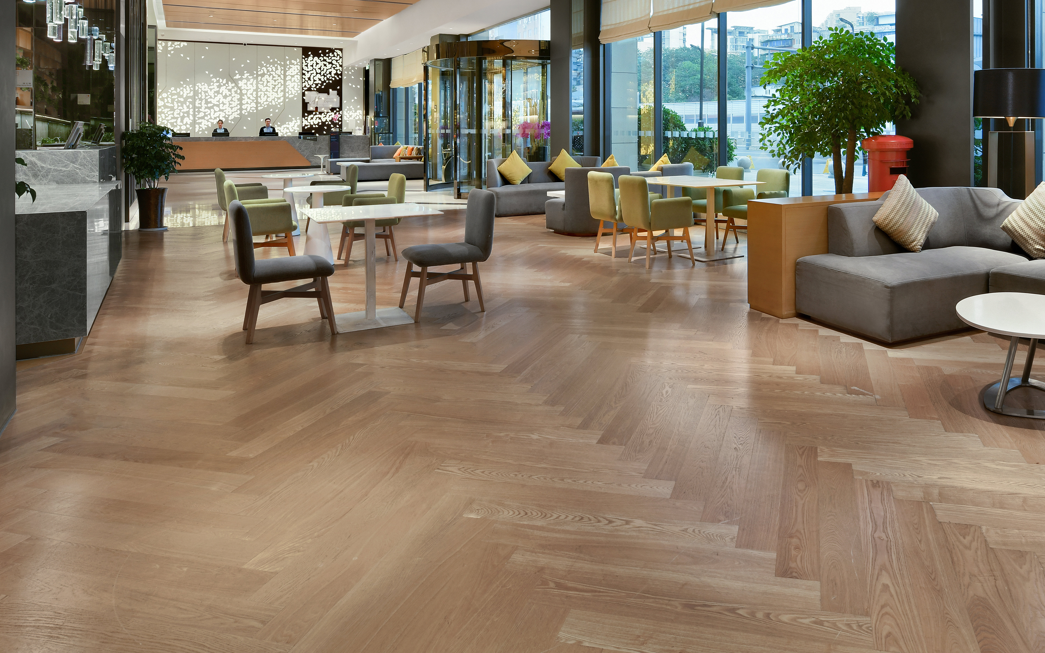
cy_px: 137
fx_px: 712
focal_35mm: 25
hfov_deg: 70.7
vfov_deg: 46.8
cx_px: 687
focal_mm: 16
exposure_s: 1/2
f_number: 10
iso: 200
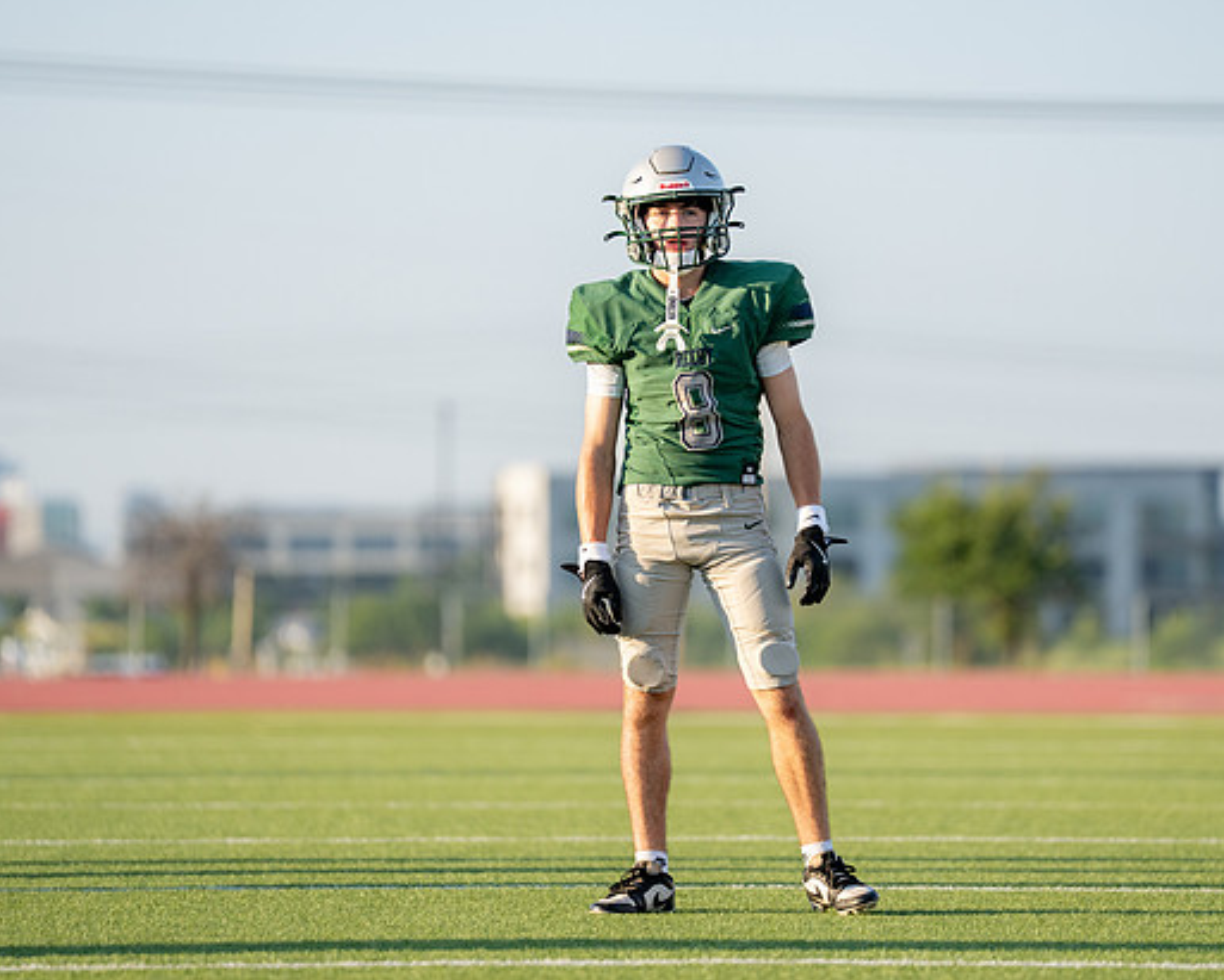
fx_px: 9352
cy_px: 521
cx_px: 728
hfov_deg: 7.5
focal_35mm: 258
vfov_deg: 6.0
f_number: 2.8
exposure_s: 1/3200
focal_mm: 200
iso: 500
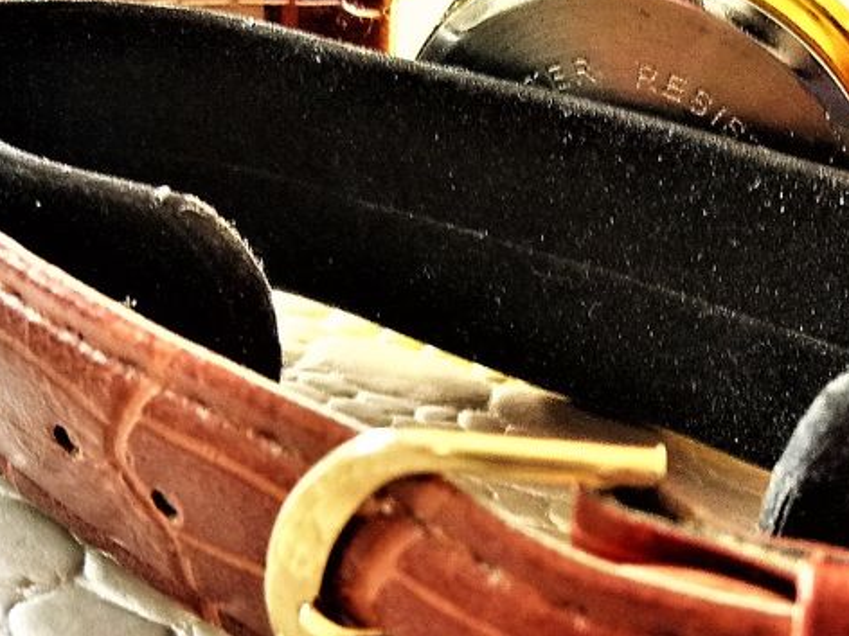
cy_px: 334
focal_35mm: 53
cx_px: 594
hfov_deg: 35.7
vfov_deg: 27.5
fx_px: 1300
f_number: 3.3
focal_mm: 4.5
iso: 400
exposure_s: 1/15
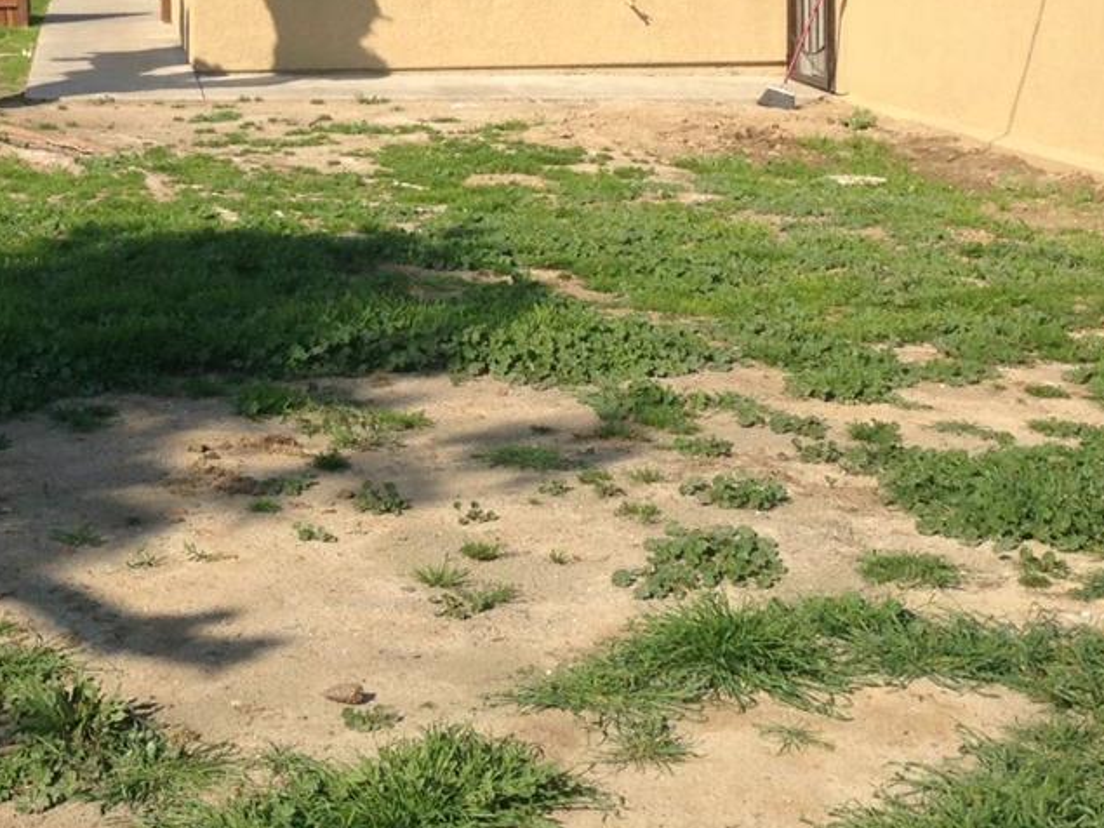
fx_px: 2487
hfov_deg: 24.4
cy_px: -17
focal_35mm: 78
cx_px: 125
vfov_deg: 18.4
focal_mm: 4.12
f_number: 2.4
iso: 50
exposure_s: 1/1595
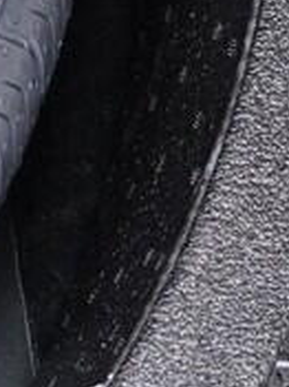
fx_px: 3176
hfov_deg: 4.5
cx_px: -1158
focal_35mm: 285
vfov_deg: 6.8
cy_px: -296
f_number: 2.8
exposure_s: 1/40
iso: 1250
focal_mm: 24
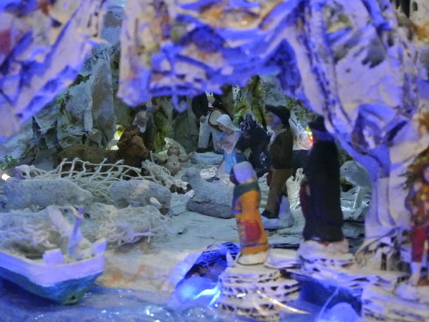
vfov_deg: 26.1
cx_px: 208
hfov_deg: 34.3
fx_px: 694
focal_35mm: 56
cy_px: 160
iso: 3200
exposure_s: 1/80
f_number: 4.8
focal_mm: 18.9
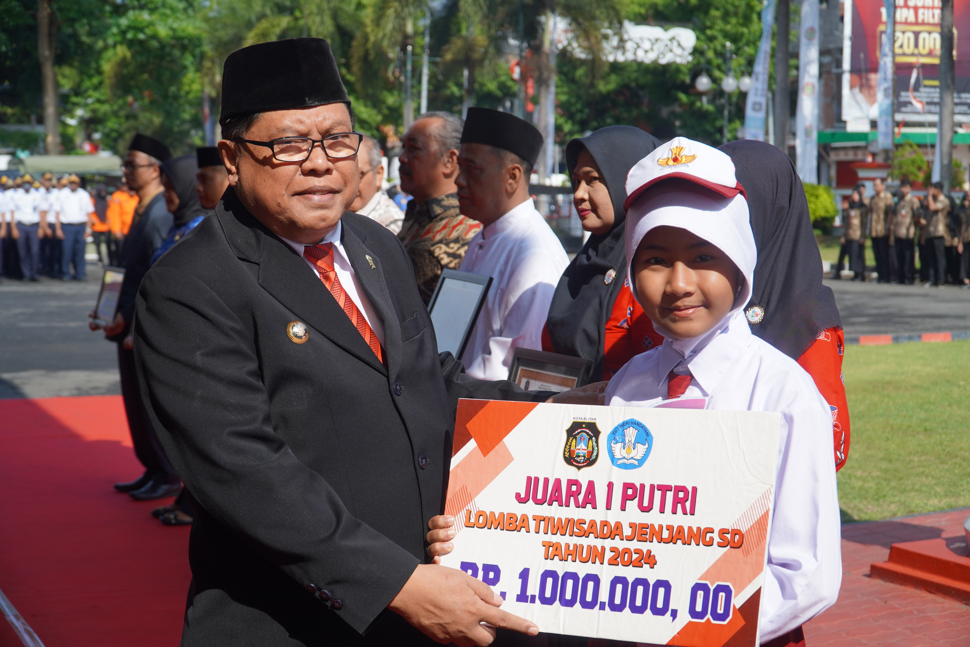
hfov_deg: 36.9
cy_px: 324
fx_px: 1455
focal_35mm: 54
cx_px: 485
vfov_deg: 25.1
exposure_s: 1/640
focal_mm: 36
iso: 100
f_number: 4.5
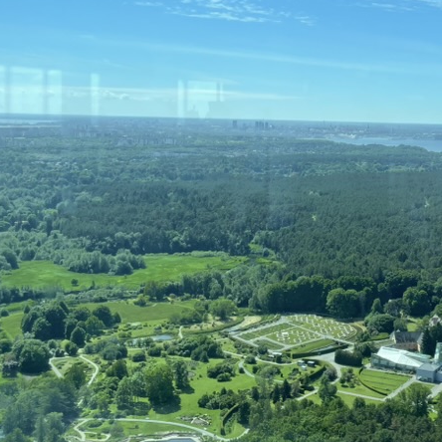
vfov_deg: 32.0
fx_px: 766
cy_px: 157
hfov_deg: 30.7
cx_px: 404
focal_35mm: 53
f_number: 1.6
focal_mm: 4.2
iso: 32
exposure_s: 1/1949
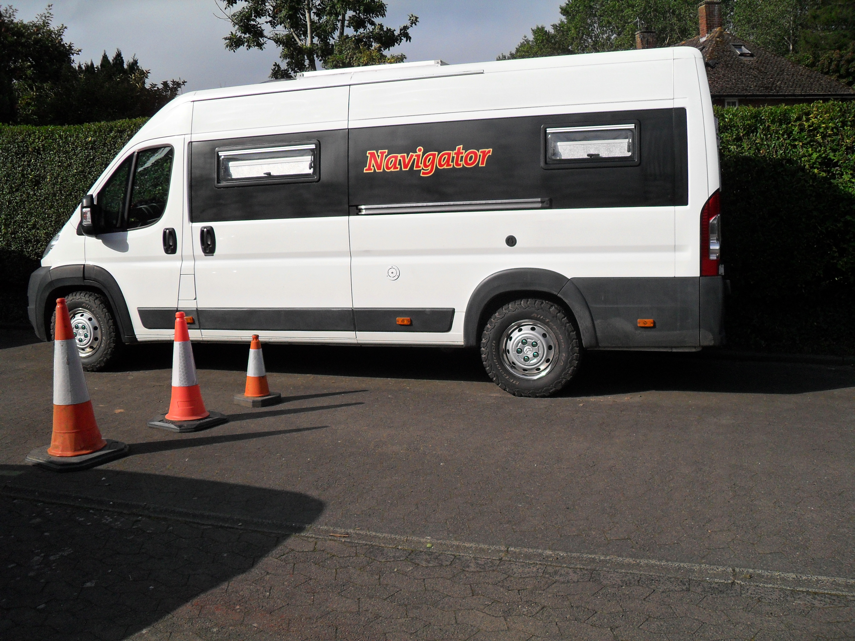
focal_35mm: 35
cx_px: 428
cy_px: 320
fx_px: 864
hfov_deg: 52.6
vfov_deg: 40.7
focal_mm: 6.2
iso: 100
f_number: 8.9
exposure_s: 1/350
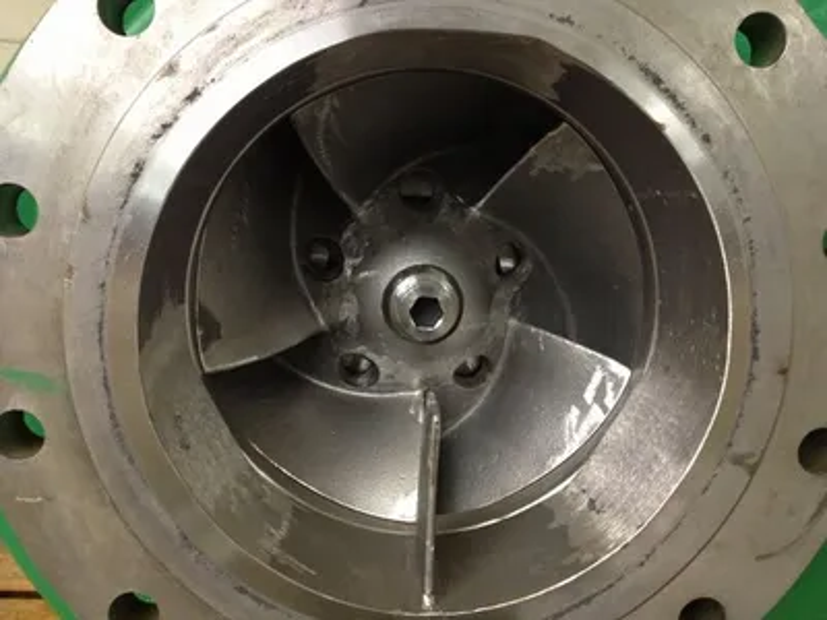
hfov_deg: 52.6
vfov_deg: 40.7
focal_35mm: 35
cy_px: 310
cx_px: 414
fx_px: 836
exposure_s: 1/20
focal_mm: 4.28
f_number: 2.4
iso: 250
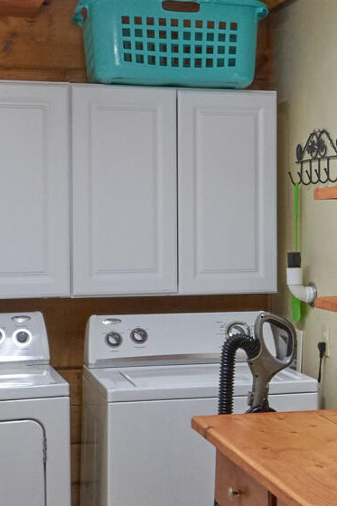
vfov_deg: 39.4
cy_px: 315
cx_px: 122
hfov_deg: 26.9
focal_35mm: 50
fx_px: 702
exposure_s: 1/15
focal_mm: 14
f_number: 14
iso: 1000
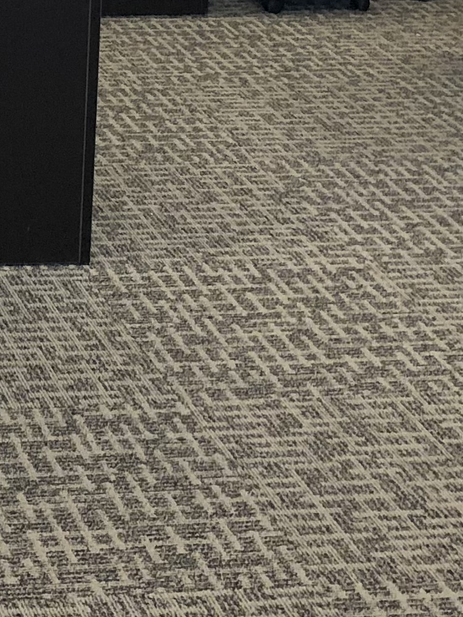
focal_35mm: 114
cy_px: -203
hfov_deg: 12.3
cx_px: -251
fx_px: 2032
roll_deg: -0.8
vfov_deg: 16.3
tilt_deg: -7.4
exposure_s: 1/30
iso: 25
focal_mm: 4
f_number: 1.8
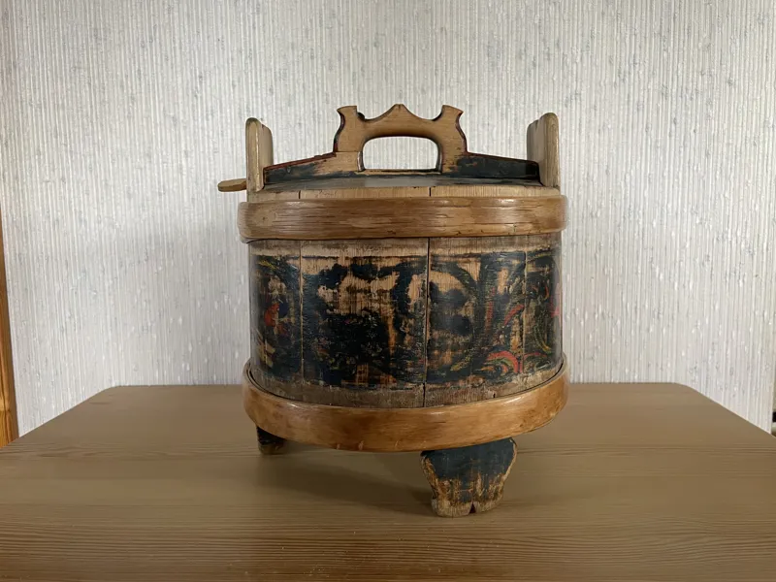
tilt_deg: -5.7
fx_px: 583
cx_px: 388
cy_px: 291
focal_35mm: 26
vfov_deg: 53.1
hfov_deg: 67.3
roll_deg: +0.6
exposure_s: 1/60
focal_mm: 4.2
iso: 160
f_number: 1.6
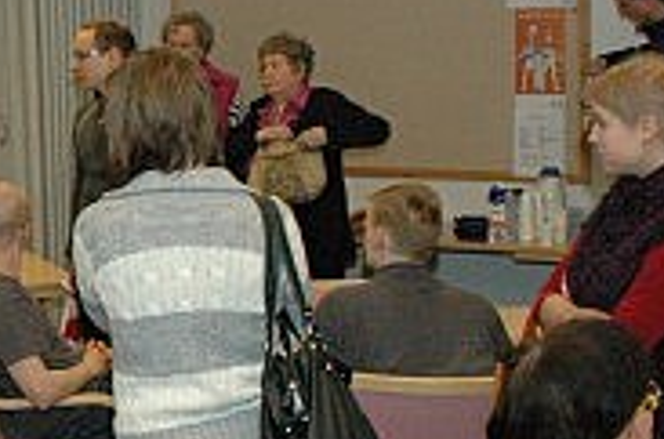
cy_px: 181
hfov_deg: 20.1
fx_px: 1637
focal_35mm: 89
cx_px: -305
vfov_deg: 15.3
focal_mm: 18
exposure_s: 1/100
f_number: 7.1
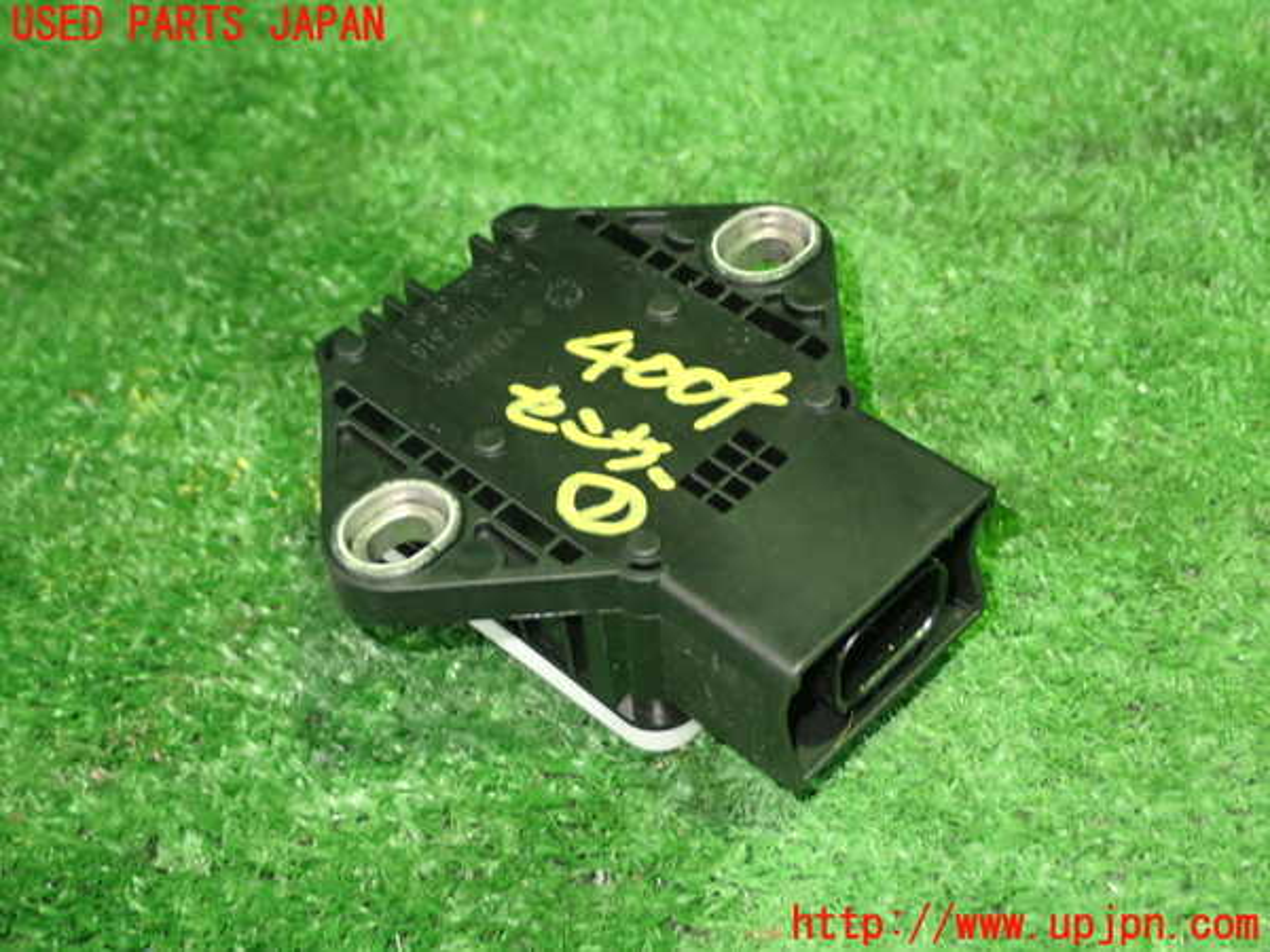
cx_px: 635
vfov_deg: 27.0
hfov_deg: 35.5
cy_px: 476
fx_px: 1981
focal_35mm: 54
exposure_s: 1/15
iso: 800
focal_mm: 9.65
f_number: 3.3
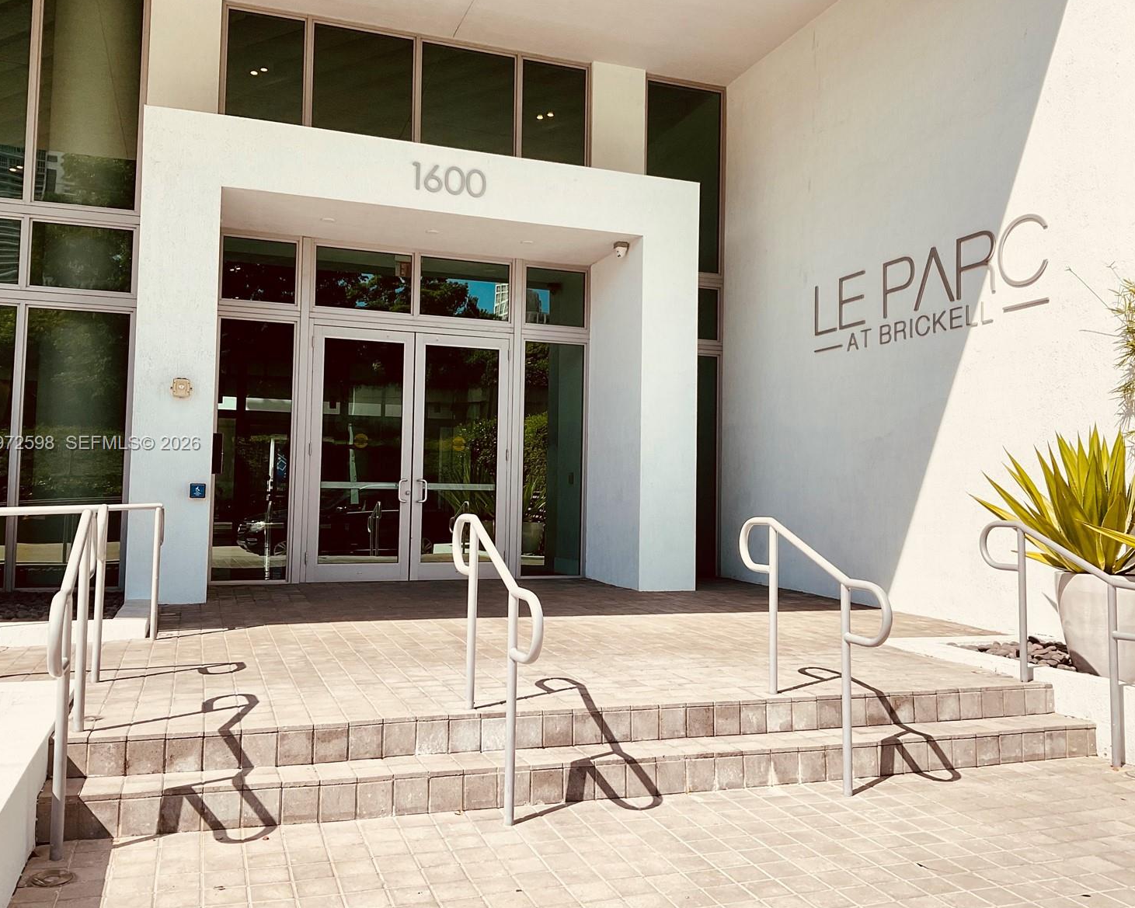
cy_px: 444
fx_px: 1041
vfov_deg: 47.1
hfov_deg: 57.2
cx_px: 580
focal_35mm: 31
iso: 16
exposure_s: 1/2141
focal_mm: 3
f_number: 1.8
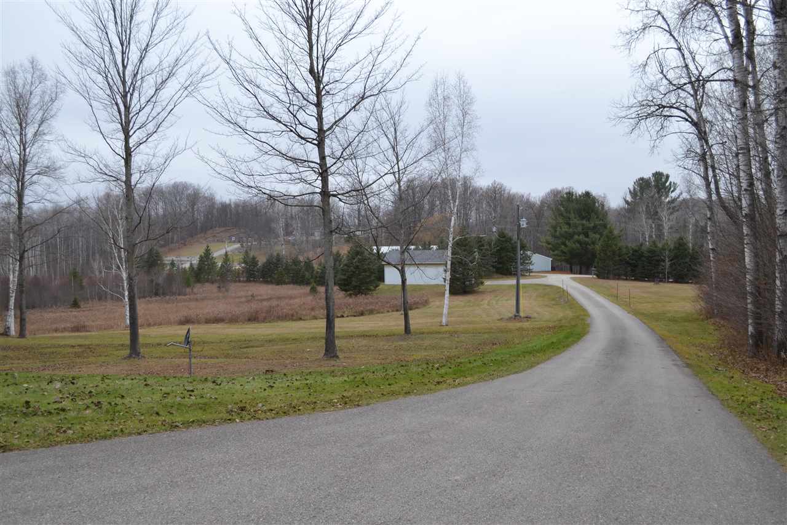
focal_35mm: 33
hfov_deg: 57.2
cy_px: 262
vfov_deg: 40.0
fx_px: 721
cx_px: 394
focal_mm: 22
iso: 125
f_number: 5.6
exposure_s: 1/125
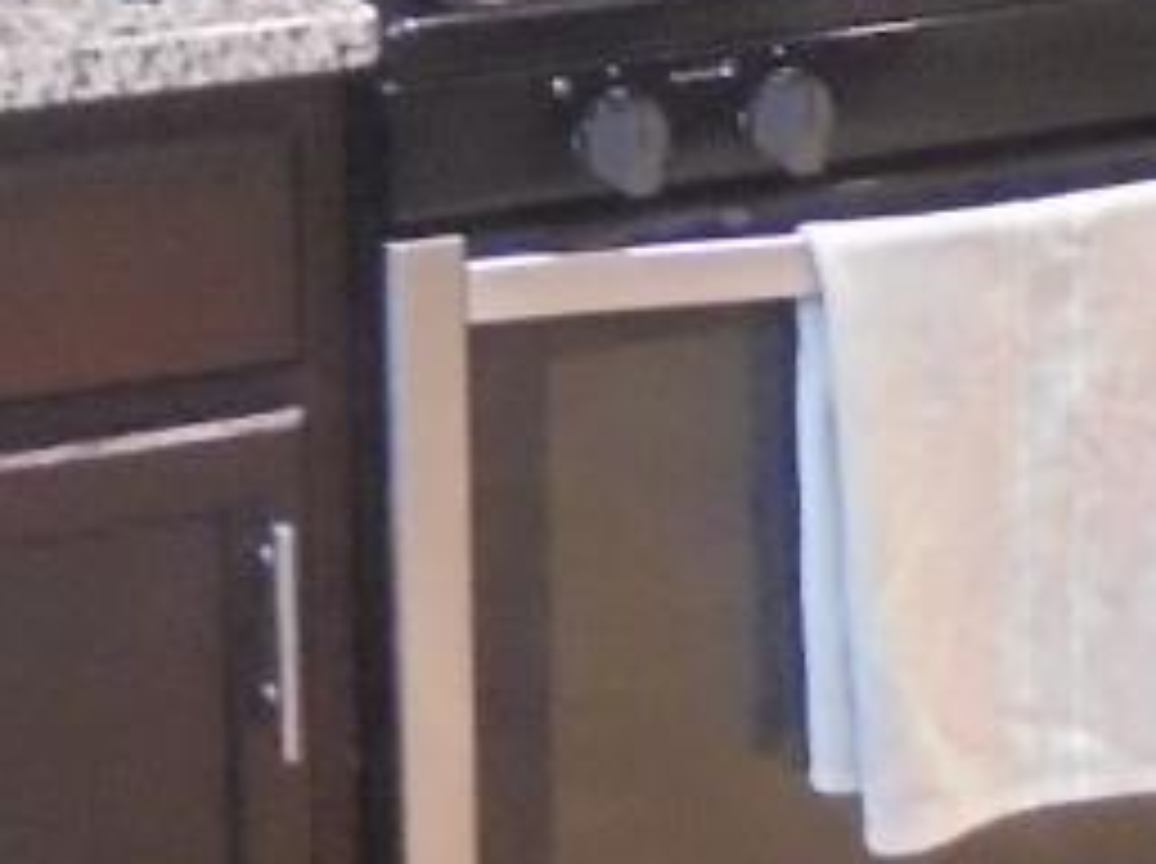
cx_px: 841
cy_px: -272
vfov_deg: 9.6
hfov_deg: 13.0
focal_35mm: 152
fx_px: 5069
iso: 400
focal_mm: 4.6
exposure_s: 1/8
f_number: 3.5
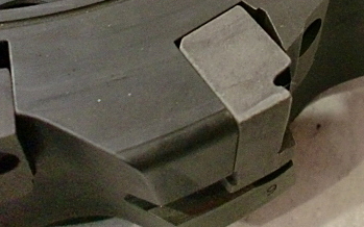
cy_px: -18
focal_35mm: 68
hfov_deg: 29.2
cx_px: 313
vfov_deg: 18.5
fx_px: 674
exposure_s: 1/60
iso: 500
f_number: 3.1
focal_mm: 6.3
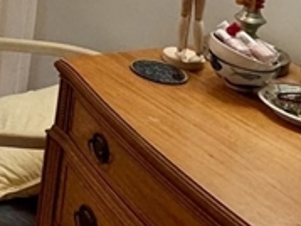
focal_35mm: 80
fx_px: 695
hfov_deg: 17.9
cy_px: -130
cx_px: -281
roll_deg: -0.6
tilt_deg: -12.2
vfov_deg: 16.5
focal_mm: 2.22
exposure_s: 1/120
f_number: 2.2
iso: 250
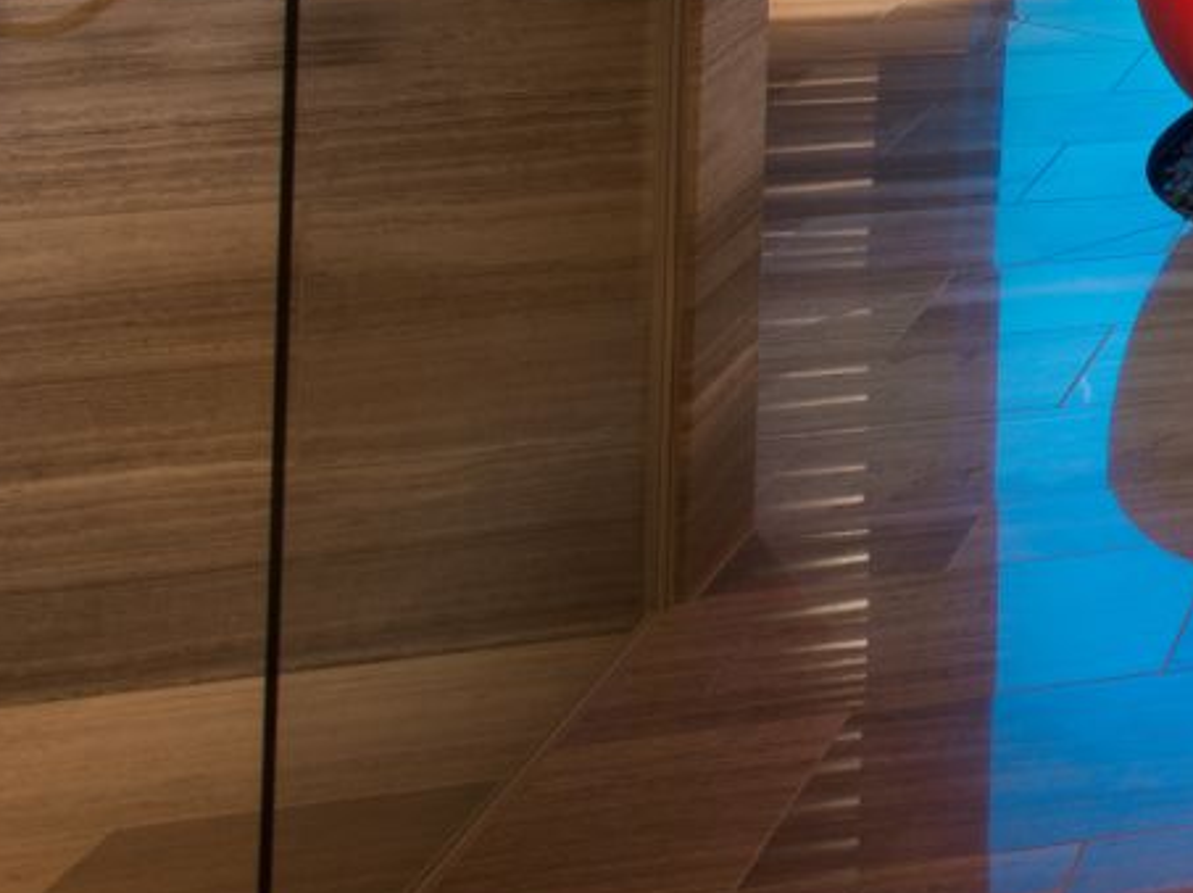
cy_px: -726
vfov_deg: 17.4
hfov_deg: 18.6
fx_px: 2342
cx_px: 2381
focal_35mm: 68
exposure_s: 3
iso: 200
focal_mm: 16
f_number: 11
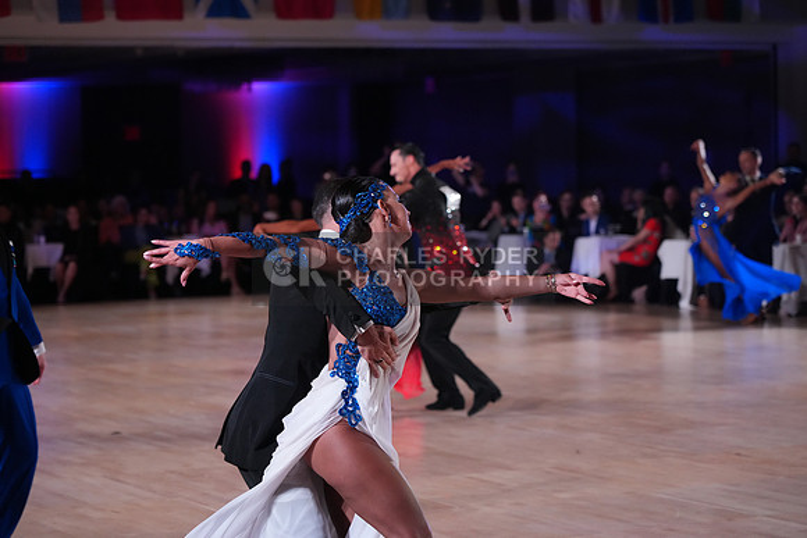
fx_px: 2354
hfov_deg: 19.5
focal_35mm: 105
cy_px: 269
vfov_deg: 13.0
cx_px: 404
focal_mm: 105
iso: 4000
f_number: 4
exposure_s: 1/500
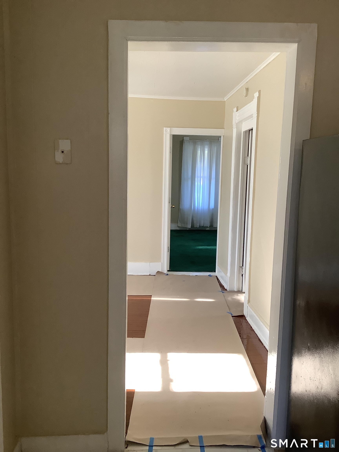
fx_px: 405
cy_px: 226
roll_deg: -1.2
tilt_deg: -8.0
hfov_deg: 45.4
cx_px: 170
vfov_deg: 58.4
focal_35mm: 31
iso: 125
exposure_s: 1/60
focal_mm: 3.3
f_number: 2.4
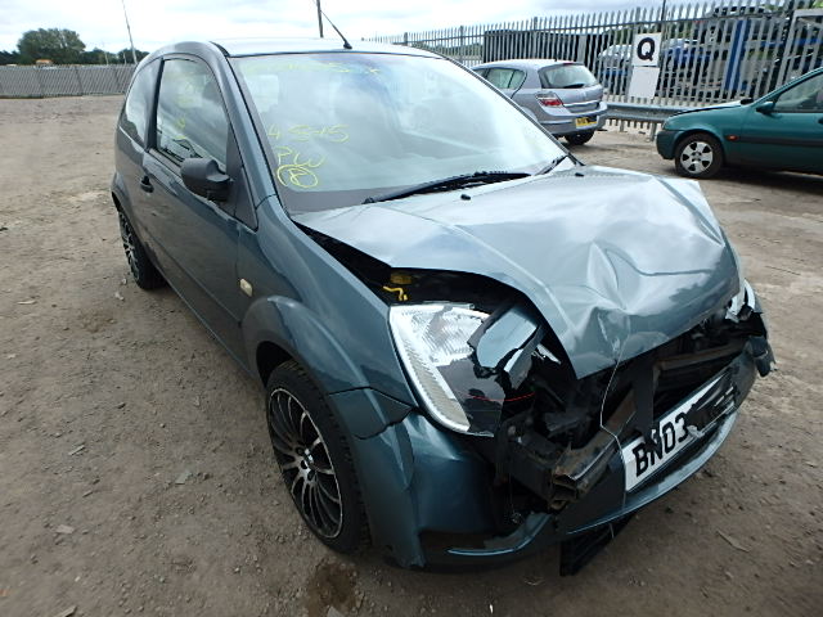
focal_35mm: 21
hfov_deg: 79.0
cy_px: 308
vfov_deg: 63.4
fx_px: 499
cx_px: 412
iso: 125
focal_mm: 3.7
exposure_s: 1/400
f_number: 3.5
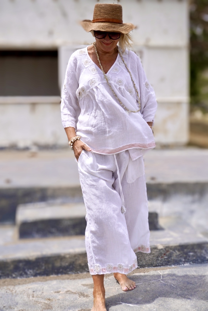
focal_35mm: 57
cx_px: 104
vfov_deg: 35.0
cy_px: 156
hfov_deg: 23.8
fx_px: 493
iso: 100
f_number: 5.6
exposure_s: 1/1000
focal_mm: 38
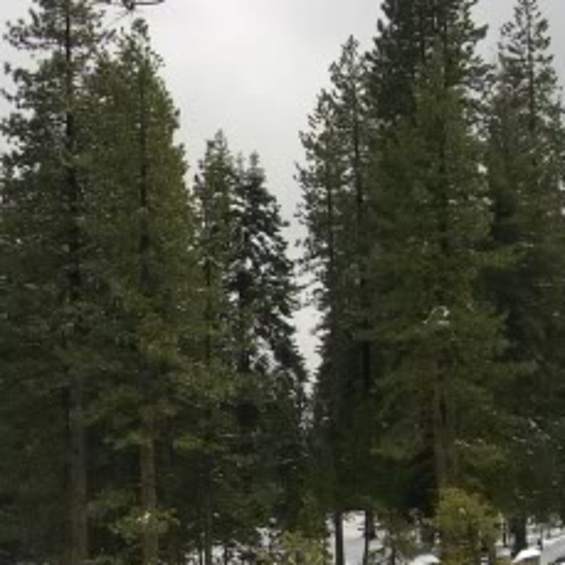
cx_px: 20
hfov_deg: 12.7
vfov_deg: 12.7
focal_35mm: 136
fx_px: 2511
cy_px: 548
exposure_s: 1/500
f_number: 5.2
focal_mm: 9
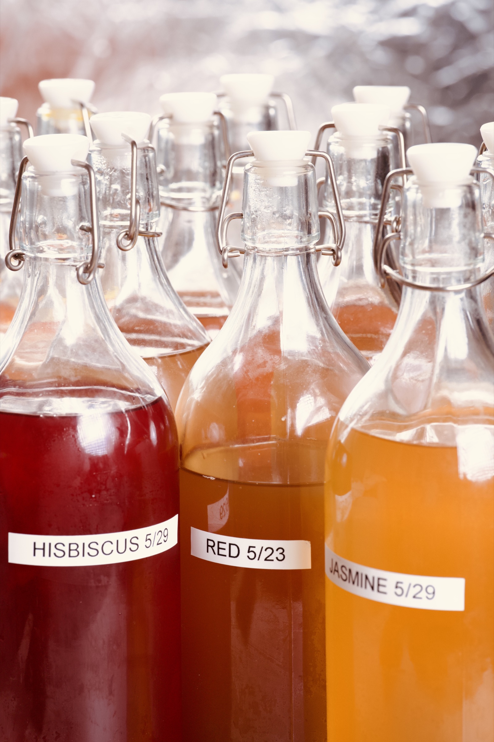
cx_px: 247
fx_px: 2161
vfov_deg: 19.5
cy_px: 371
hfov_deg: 13.0
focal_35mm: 105
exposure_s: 1/50
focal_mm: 105
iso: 1000
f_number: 8
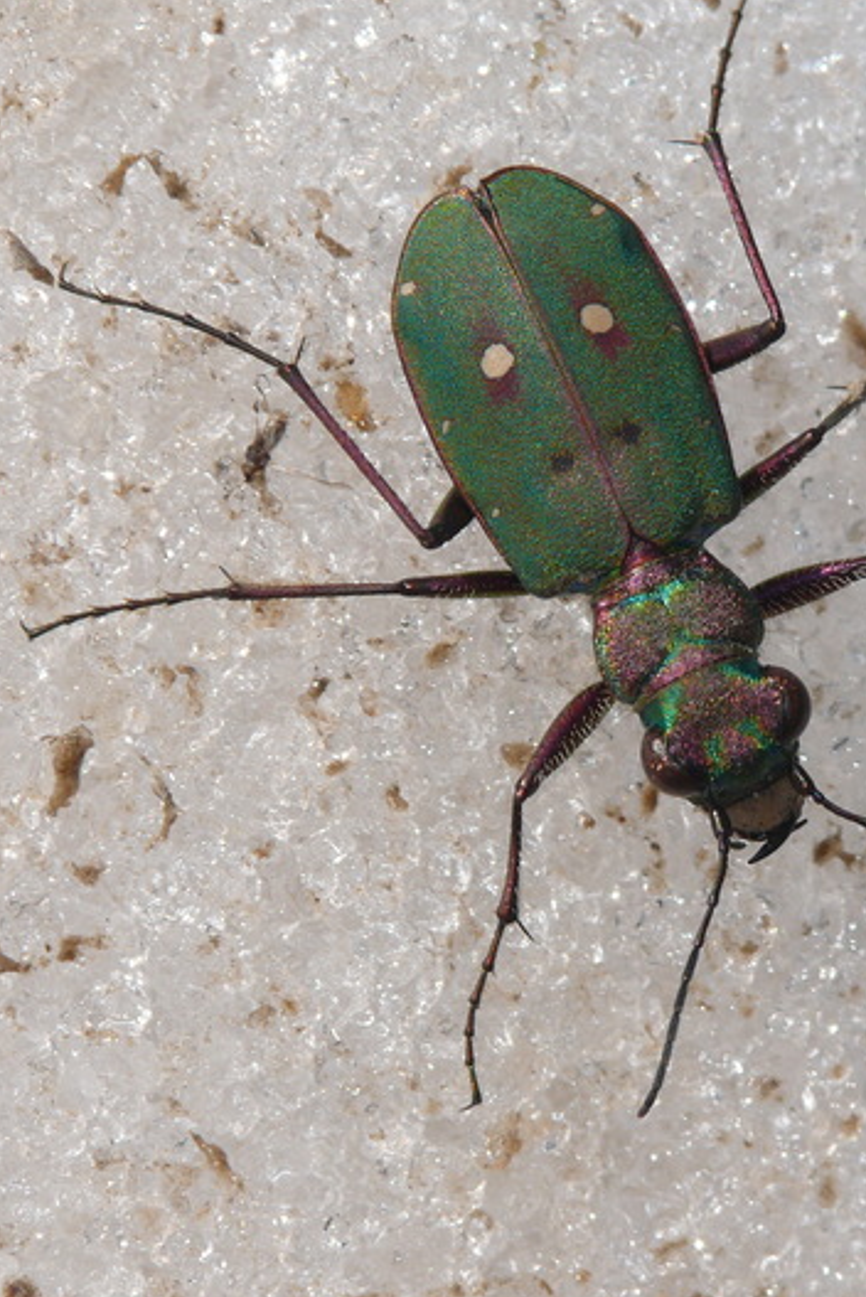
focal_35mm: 471
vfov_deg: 4.4
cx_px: 631
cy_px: 578
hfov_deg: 2.9
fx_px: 16972
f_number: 8
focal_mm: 59.2
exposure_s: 1/640
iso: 100
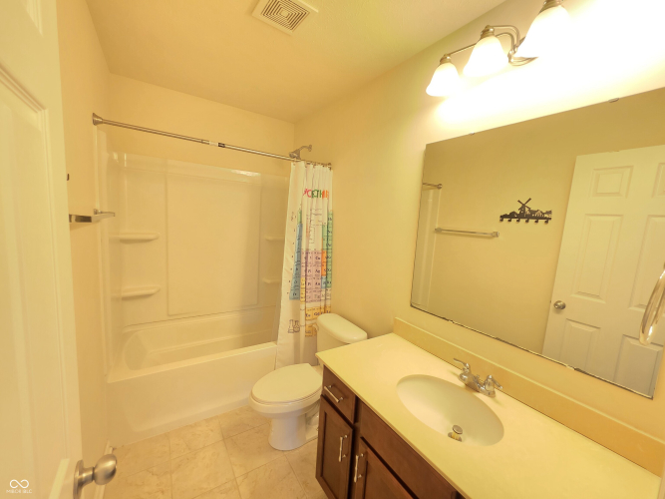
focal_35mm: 13
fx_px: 250
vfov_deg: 89.9
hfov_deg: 106.2
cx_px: 332
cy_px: 250
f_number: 1.9
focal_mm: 2.2
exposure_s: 1/60
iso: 160
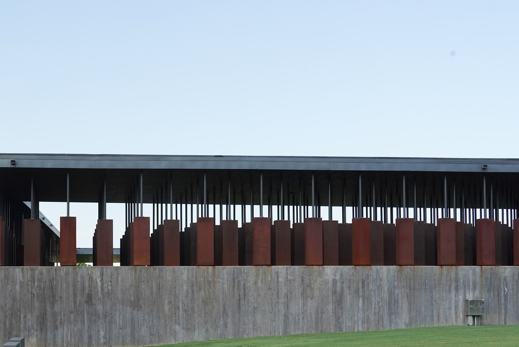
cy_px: 293
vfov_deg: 23.0
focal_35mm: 58
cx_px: 136
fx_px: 836
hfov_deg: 33.8
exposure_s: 1/100
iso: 800
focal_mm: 32
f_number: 14
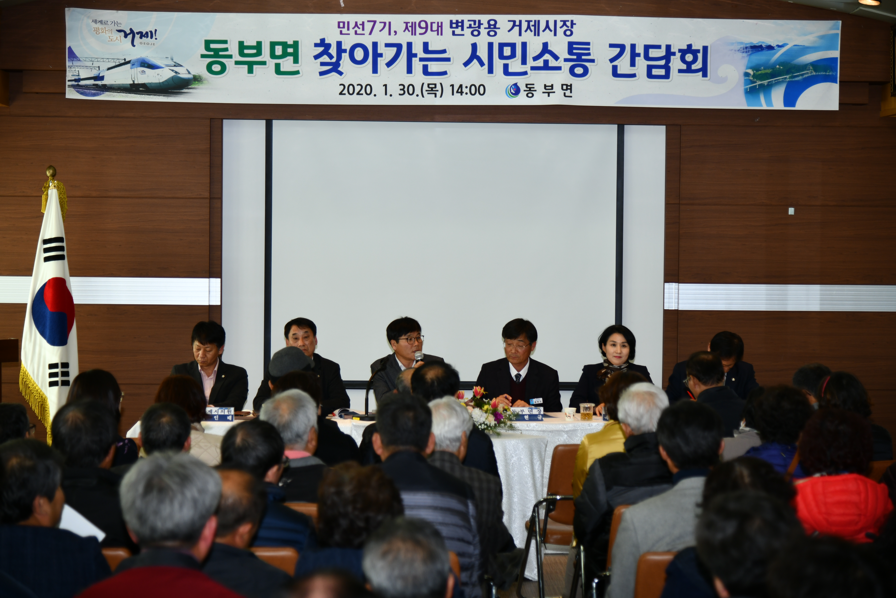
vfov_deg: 18.2
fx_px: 1867
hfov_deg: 27.0
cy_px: 299
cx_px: 448
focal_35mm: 75
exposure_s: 1/250
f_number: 4
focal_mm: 75
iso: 400
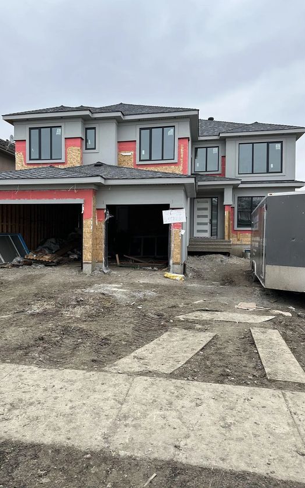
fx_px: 346
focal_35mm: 26
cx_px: 121
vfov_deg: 70.4
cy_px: 239
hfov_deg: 47.3
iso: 80
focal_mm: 6.86
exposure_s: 1/843
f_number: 1.78
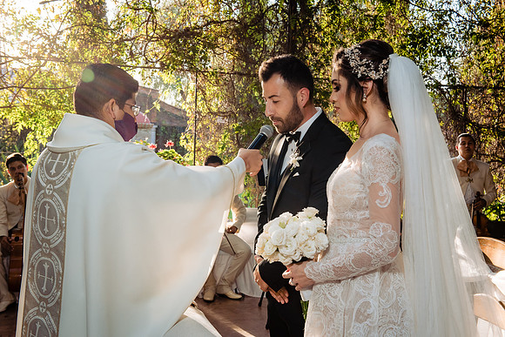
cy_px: 168
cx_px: 252
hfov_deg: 41.1
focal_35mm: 48
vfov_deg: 28.1
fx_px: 673
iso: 800
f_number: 8
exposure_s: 1/200
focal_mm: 48
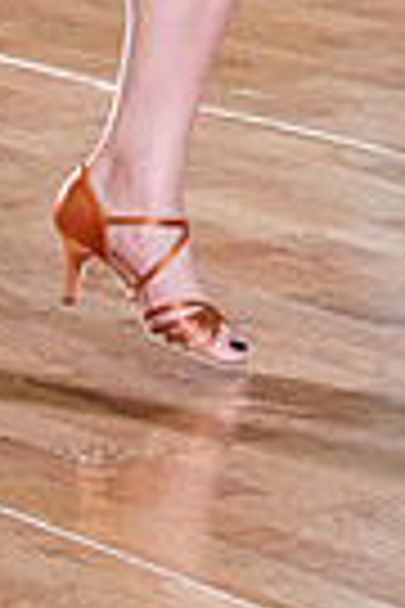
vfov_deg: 4.3
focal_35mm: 471
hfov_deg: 2.9
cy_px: -545
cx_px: 268
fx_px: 7948
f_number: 5.6
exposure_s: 1/320
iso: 6400
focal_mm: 110
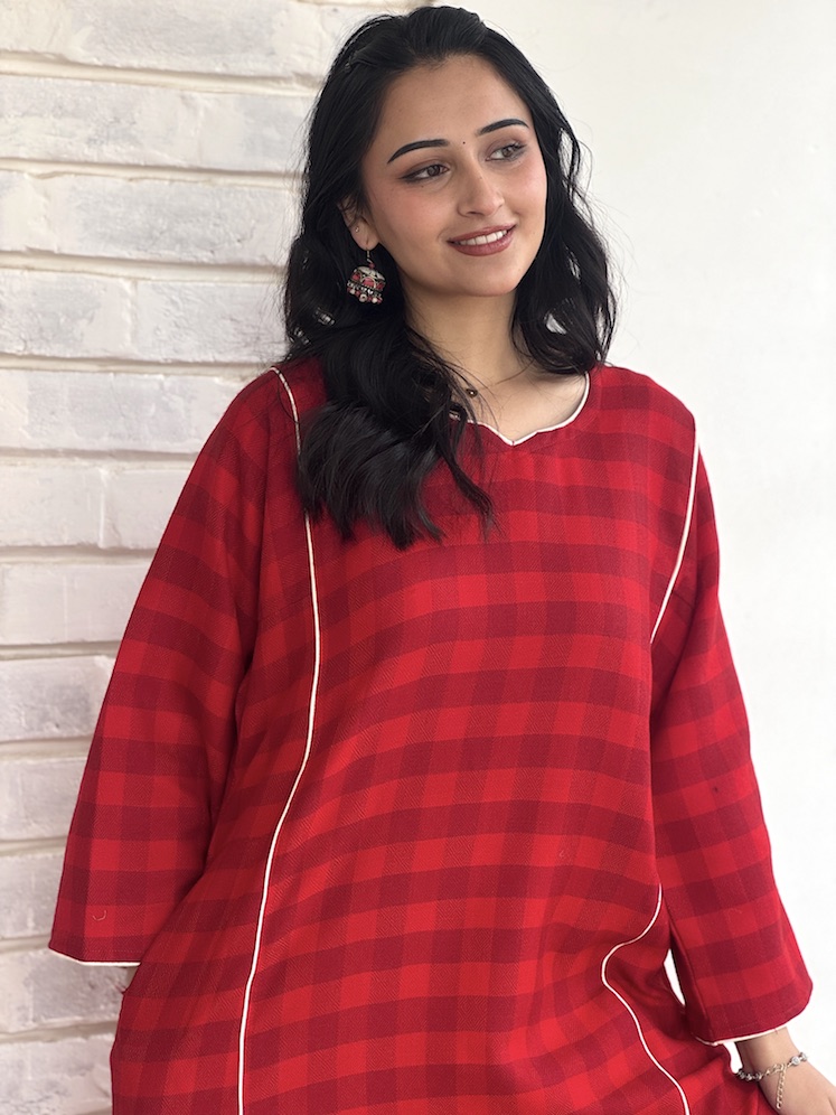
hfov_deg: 19.1
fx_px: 2479
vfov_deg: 25.3
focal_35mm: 77
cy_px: 558
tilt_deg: -3.9
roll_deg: -0.5
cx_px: 418
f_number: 2.8
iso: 32
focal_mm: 9
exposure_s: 1/99
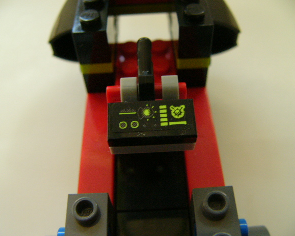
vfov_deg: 39.1
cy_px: 118
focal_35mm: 38
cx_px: 145
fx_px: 332
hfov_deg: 48.0
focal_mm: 6
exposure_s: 1/20
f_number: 2.8
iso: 200
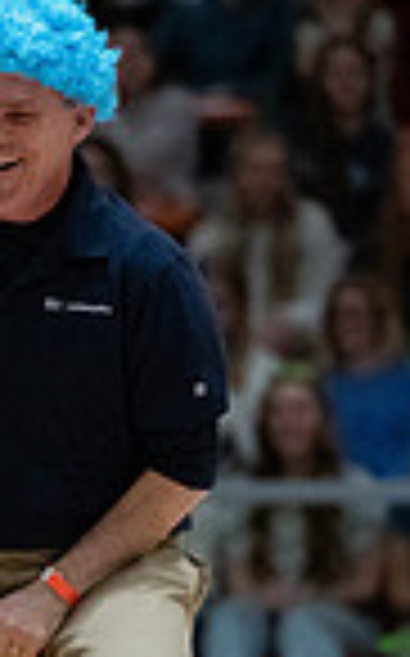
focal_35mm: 731
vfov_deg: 2.9
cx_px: -63
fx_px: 13095
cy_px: 479
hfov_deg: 1.8
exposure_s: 1/800
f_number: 2.8
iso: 6400
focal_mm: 180
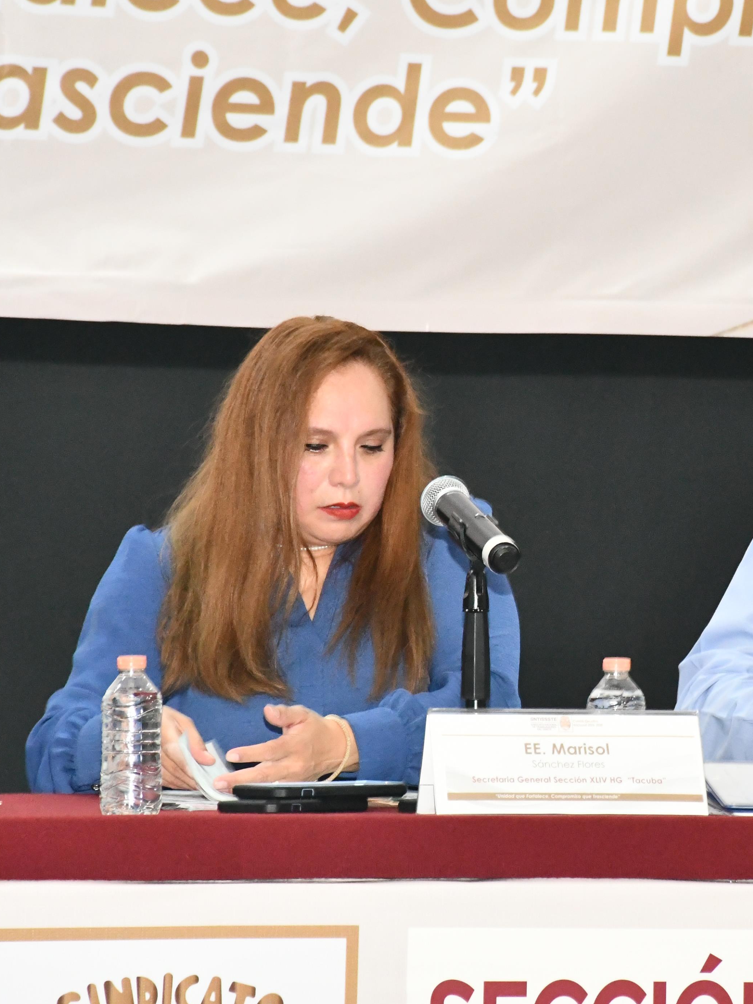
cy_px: 502
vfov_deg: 9.1
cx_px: 618
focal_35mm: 217
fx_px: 6292
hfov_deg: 6.8
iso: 8000
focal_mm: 100
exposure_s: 1/100
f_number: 9
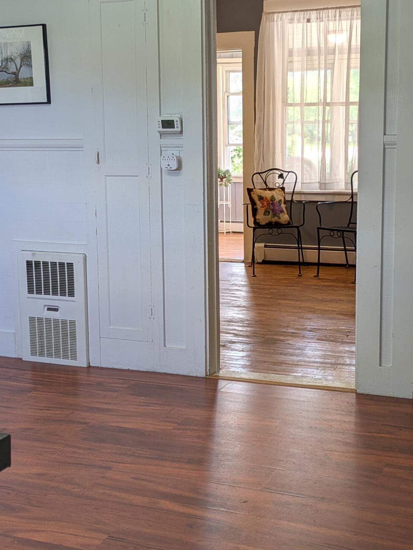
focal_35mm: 51
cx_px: 225
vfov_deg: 37.5
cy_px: 264
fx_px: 811
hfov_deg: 28.5
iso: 48
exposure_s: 1/60
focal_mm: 5.43
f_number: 1.89
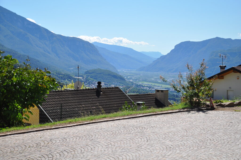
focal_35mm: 68
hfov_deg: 29.9
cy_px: 80
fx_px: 451
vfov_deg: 20.1
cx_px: 120
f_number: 6.3
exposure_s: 1/1600
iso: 400
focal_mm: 45
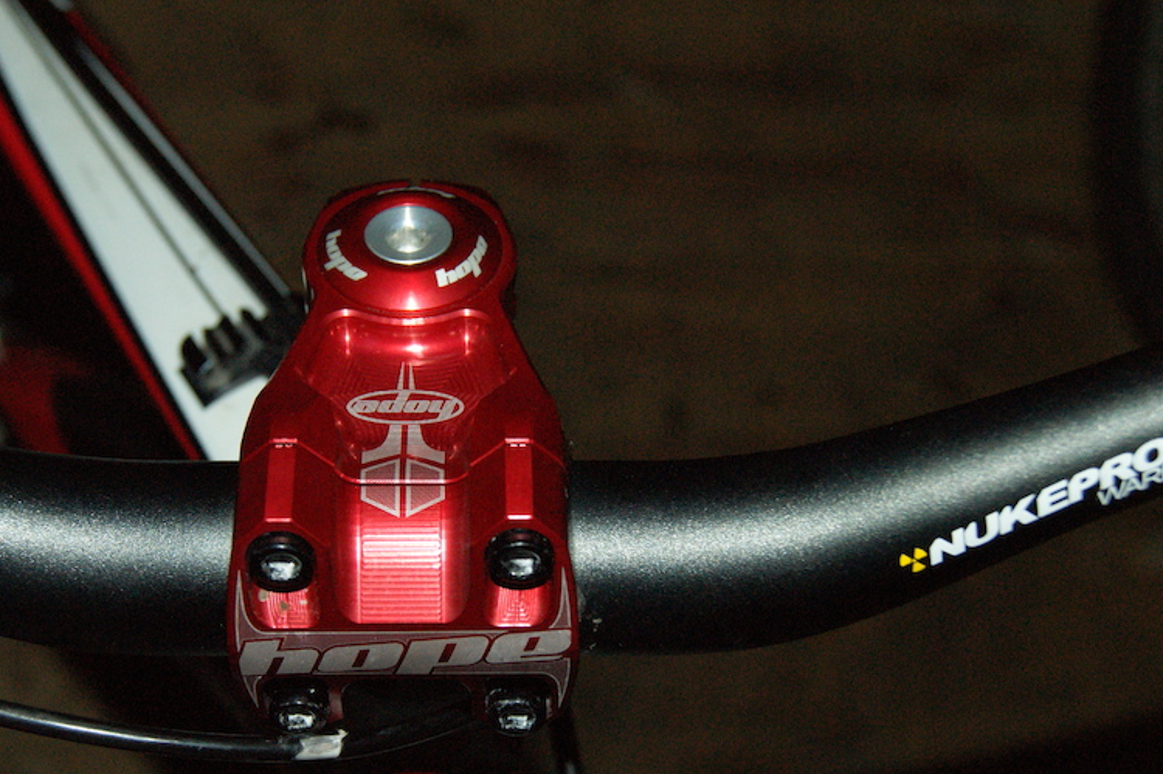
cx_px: 478
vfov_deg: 19.0
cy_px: 477
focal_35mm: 72
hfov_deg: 28.2
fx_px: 2314
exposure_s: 1/60
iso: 800
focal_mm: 35
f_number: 5.6
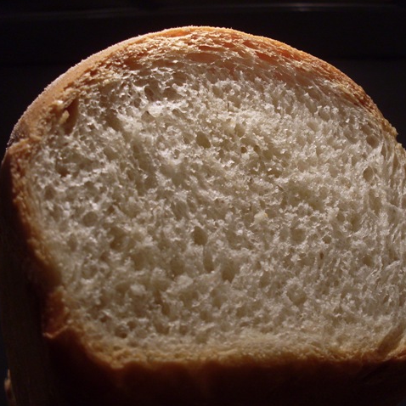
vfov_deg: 37.6
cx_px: 248
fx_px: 597
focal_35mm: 45
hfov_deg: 37.4
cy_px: 203
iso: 100
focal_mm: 6.3
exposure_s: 1/90
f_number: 2.8
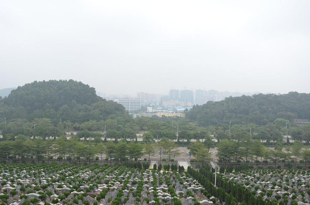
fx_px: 271
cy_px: 102
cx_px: 155
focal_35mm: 32
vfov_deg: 41.5
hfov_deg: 59.6
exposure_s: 1/250
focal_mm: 21
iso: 200
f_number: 8
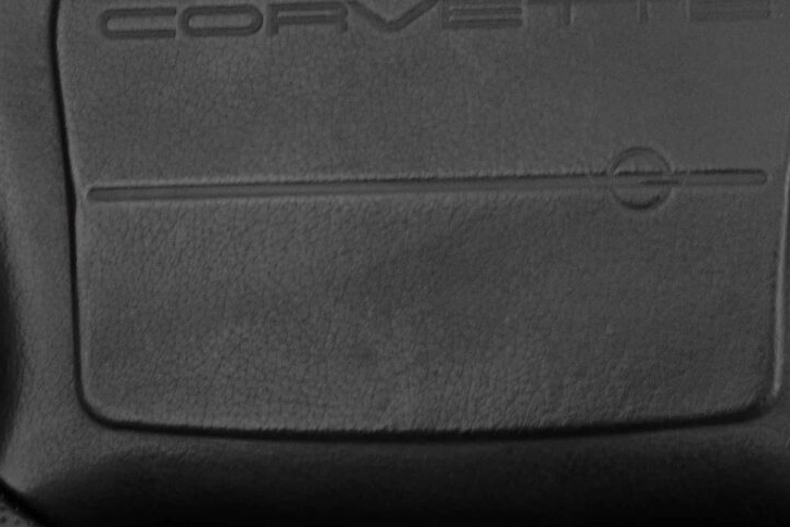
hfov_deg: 11.1
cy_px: 79
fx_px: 4055
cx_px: 437
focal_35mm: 185
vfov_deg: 7.4
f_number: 6.3
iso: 500
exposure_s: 1/125
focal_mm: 35
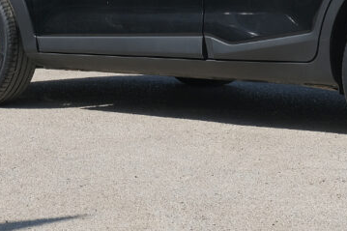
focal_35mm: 194
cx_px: 322
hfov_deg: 10.5
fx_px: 1869
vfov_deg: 7.0
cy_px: -34
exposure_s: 1/250
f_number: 9
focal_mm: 45
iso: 160
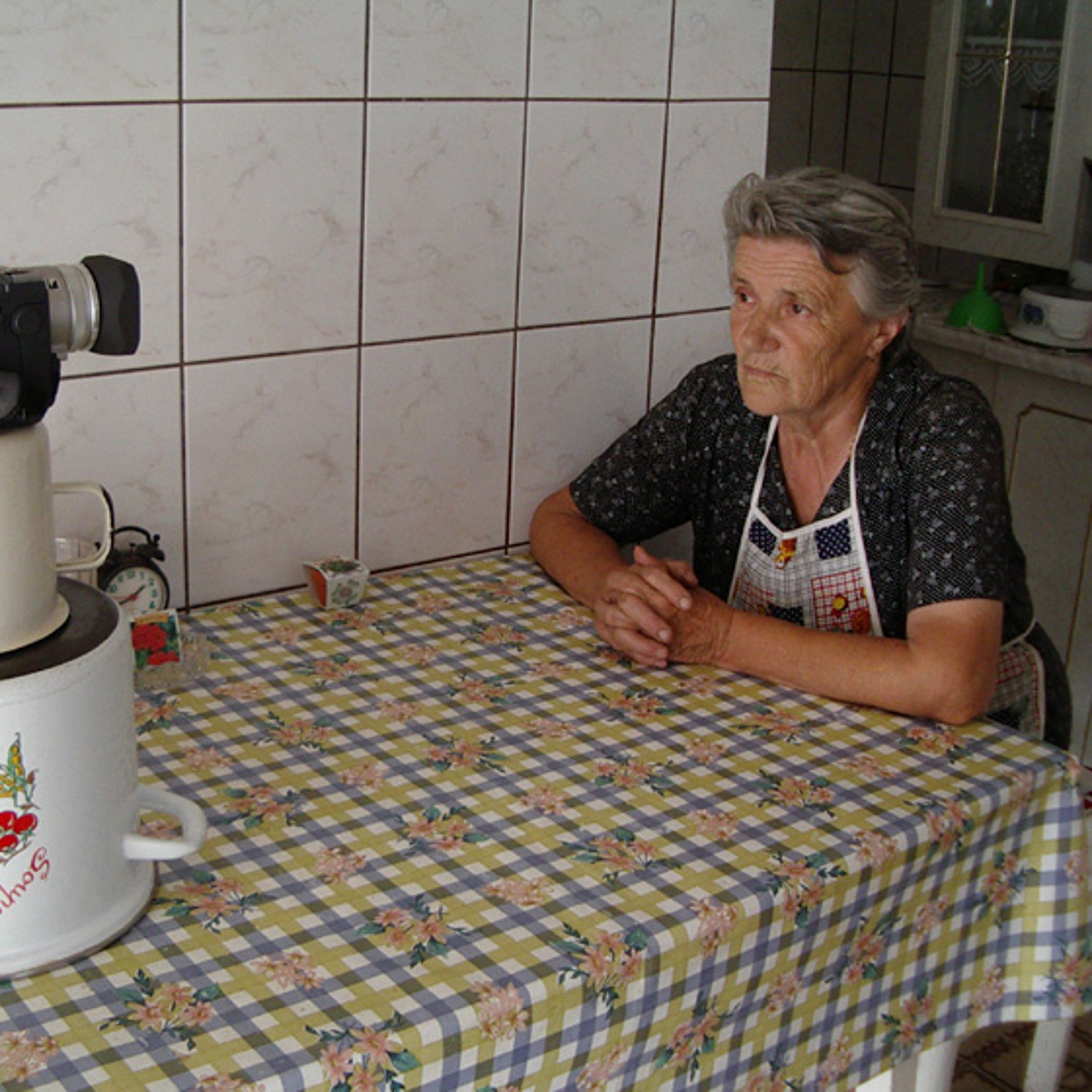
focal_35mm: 45
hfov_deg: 37.4
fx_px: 1606
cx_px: 423
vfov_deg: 37.6
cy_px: 545
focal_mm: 5.8
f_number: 2.6
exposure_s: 1/60
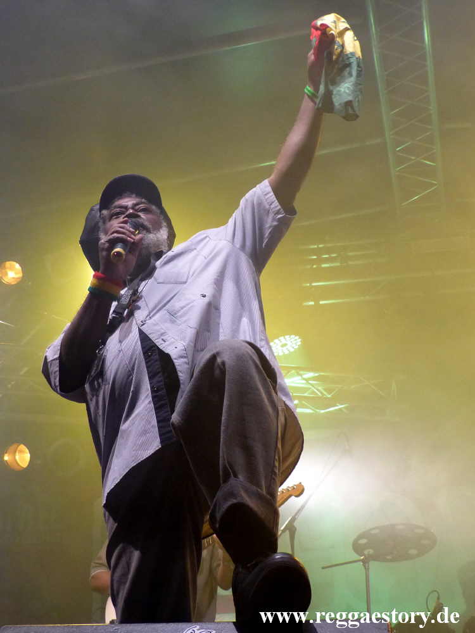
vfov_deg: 42.1
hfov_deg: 32.2
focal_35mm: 45
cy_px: 316
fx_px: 823
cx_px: 238
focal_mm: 8.1
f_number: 2.8
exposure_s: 1/60
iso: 320
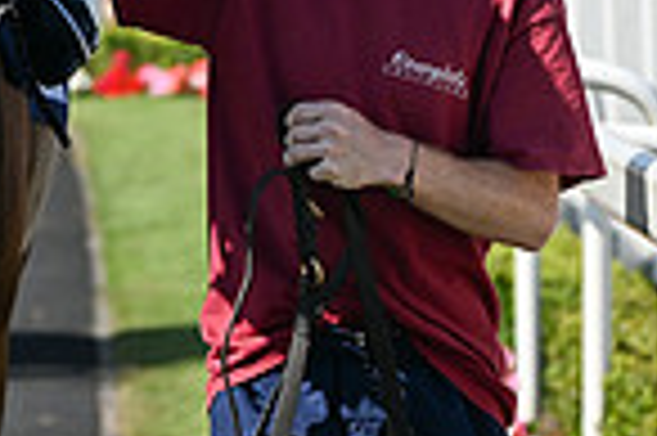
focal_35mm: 536
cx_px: -135
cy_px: -393
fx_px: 9771
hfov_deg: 3.8
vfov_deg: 2.5
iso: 400
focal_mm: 135
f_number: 5.6
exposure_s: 1/2500
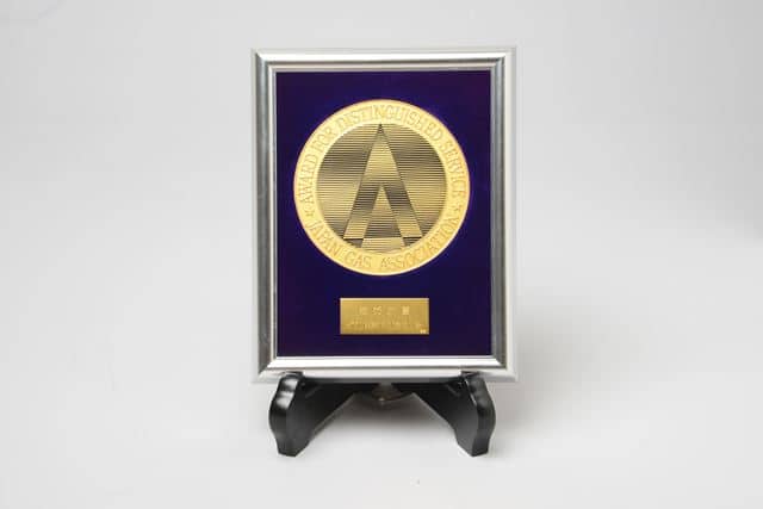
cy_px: 254
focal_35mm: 105
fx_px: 2226
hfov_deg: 19.5
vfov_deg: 13.0
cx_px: 382
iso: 100
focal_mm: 105
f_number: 16
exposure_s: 1/60
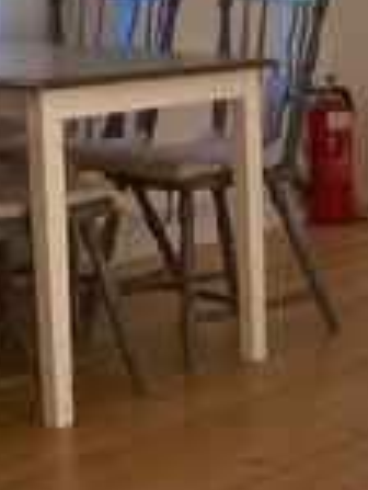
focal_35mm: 113
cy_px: 168
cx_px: 749
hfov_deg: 11.7
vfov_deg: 17.4
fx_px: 1599
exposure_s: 1/121
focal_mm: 3.99
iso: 64
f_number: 1.8
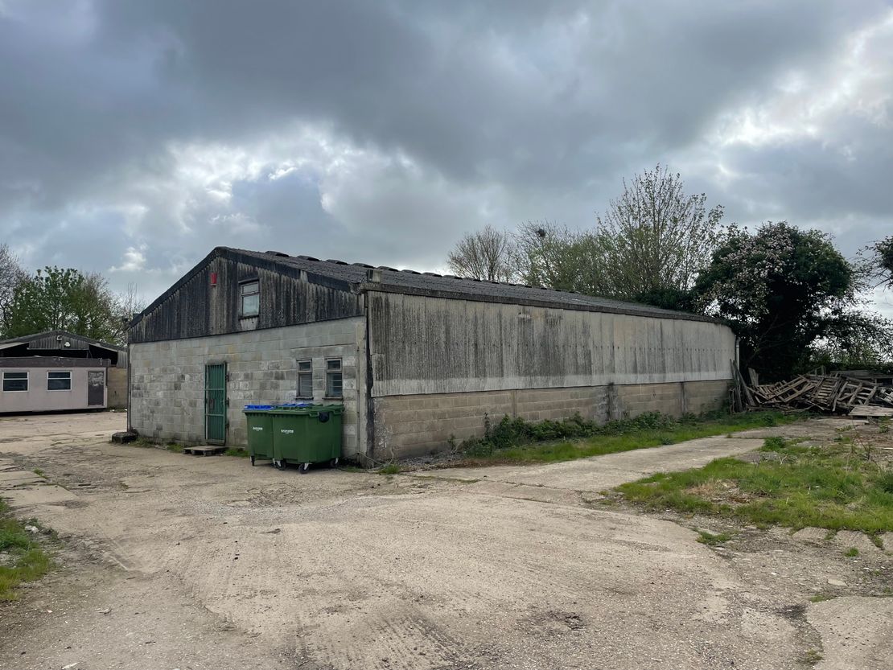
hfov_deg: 67.3
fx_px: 671
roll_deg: +0.8
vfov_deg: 53.1
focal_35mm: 26
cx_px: 446
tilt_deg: +3.9
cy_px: 335
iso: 32
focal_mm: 4.2
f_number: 1.6
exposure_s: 1/2506
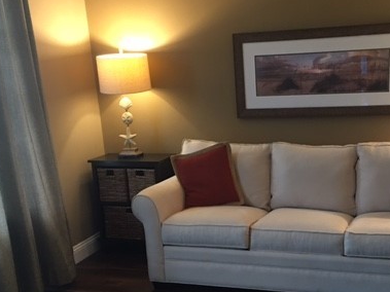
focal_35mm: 49
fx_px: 552
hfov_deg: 38.6
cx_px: 248
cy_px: 218
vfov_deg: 29.2
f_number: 2.2
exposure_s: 1/15
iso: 80
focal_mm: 4.15
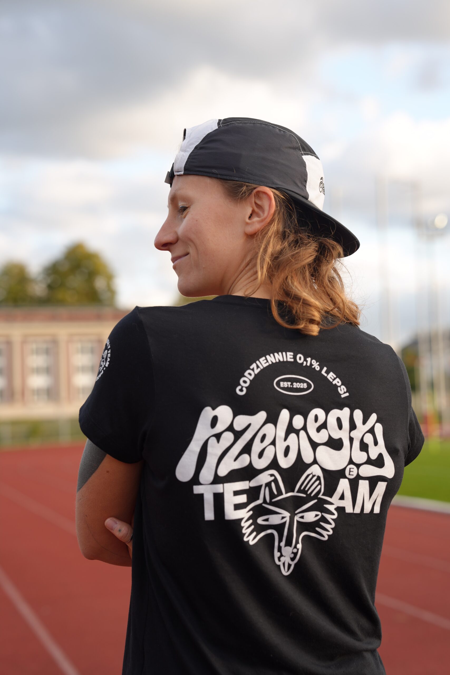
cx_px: 225
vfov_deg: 29.2
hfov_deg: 19.7
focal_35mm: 69
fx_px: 1293
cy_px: 338
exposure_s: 1/160
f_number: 4
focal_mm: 69
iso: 100
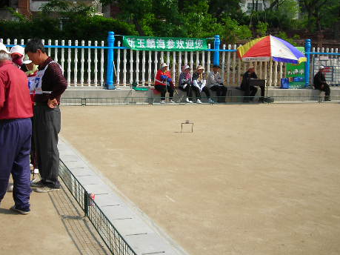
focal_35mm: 53
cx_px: 148
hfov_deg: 36.1
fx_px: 520
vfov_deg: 27.3
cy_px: 84
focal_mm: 6.3
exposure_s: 1/165
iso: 50
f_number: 6.4
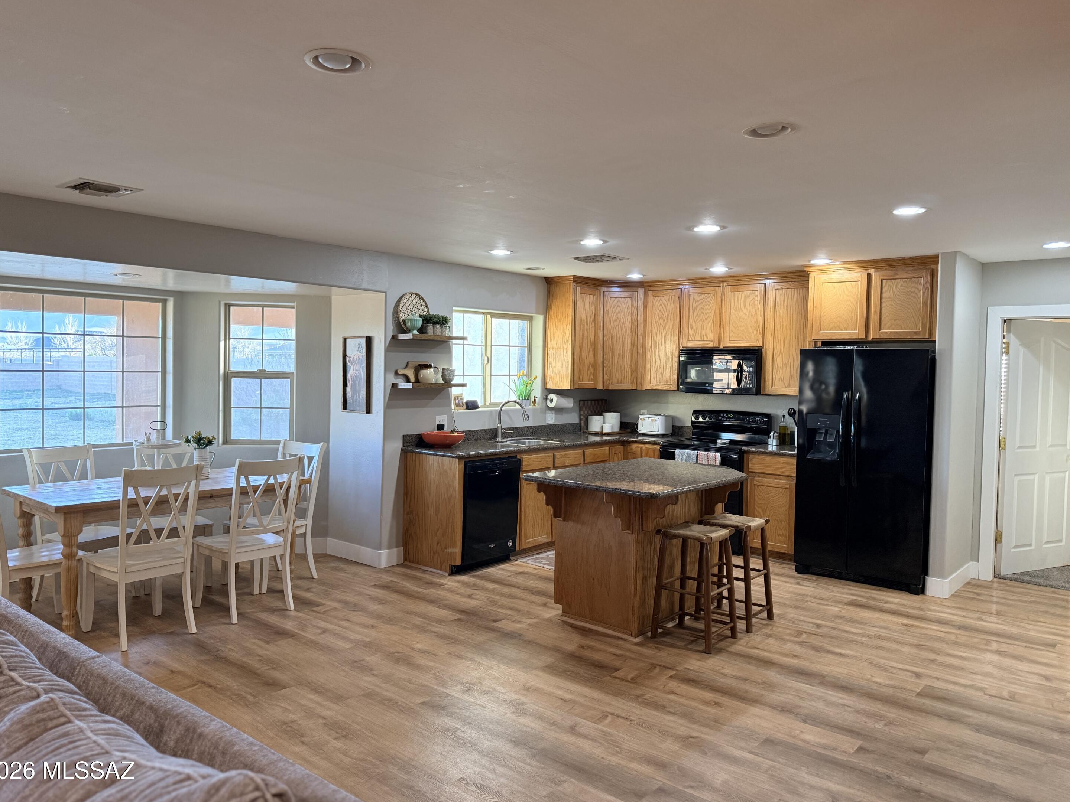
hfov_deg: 69.4
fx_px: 773
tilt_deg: -1.6
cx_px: 521
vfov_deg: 54.9
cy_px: 391
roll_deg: -1.2
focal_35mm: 25
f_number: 1.78
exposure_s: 1/120
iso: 320
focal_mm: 6.76
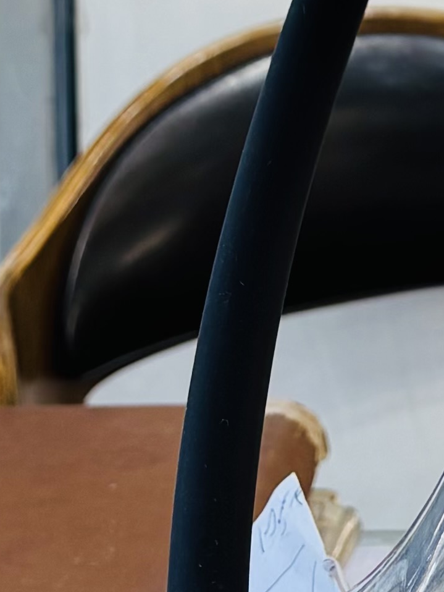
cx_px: 672
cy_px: -377
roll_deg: -0.5
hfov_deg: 9.3
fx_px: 2650
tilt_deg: -8.2
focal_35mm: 155
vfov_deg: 12.0
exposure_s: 1/118
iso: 32
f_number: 1.6
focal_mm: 5.96
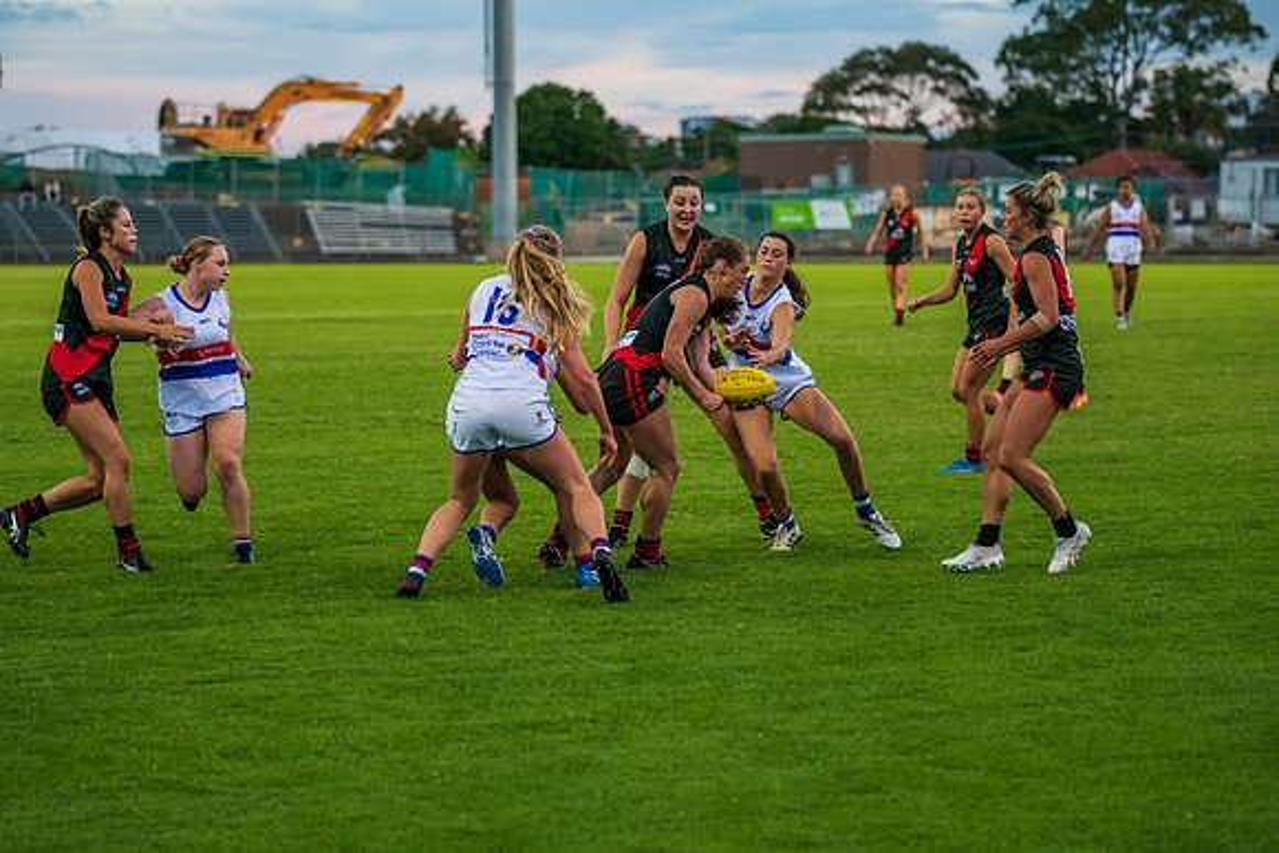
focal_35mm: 116
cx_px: 644
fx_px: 4111
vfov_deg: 11.9
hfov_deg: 17.7
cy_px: 480
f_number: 2.8
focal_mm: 100
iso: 1600
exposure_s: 1/1000
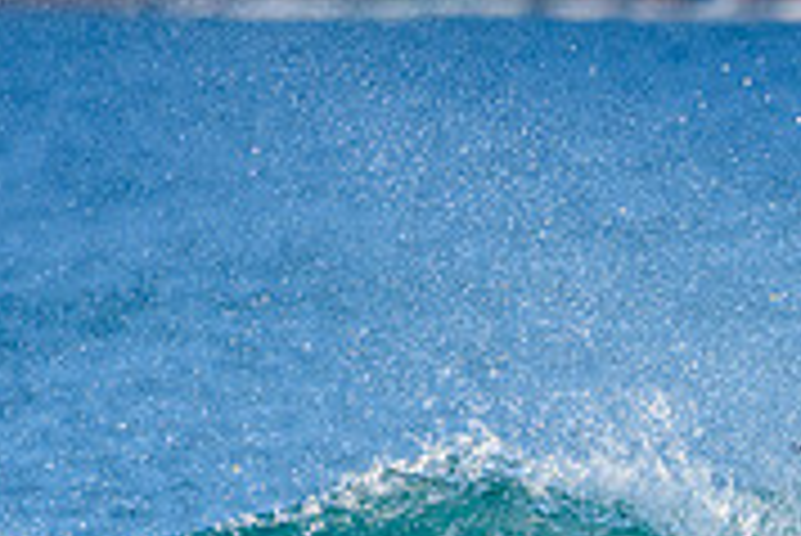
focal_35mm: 1627
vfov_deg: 0.8
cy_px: 827
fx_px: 36229
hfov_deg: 1.3
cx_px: 958
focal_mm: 500
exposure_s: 1/2000
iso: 400
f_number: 5.6
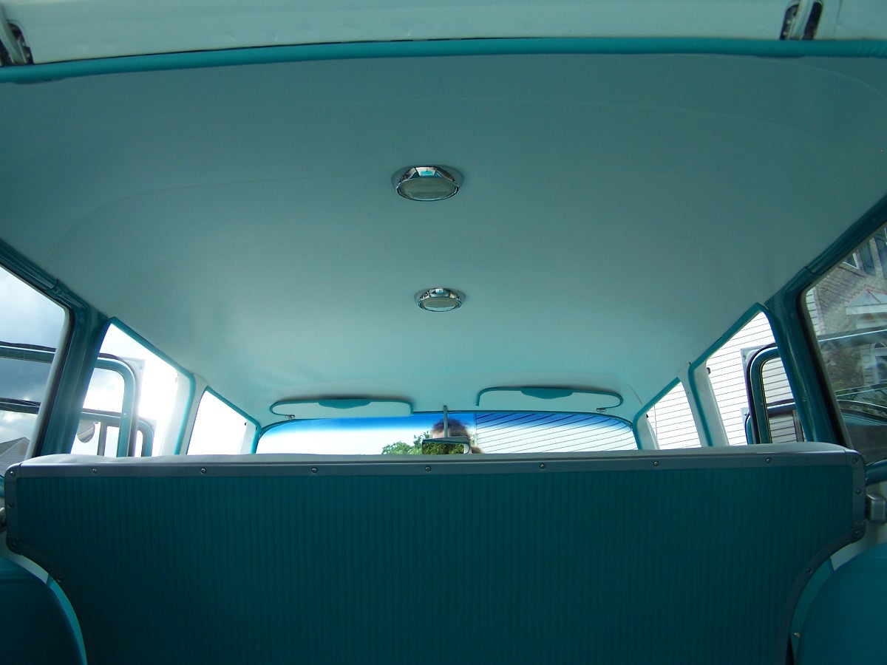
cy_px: 332
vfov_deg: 37.7
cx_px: 444
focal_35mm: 38
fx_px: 974
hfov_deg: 49.0
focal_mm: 6.3
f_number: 2.8
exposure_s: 1/125
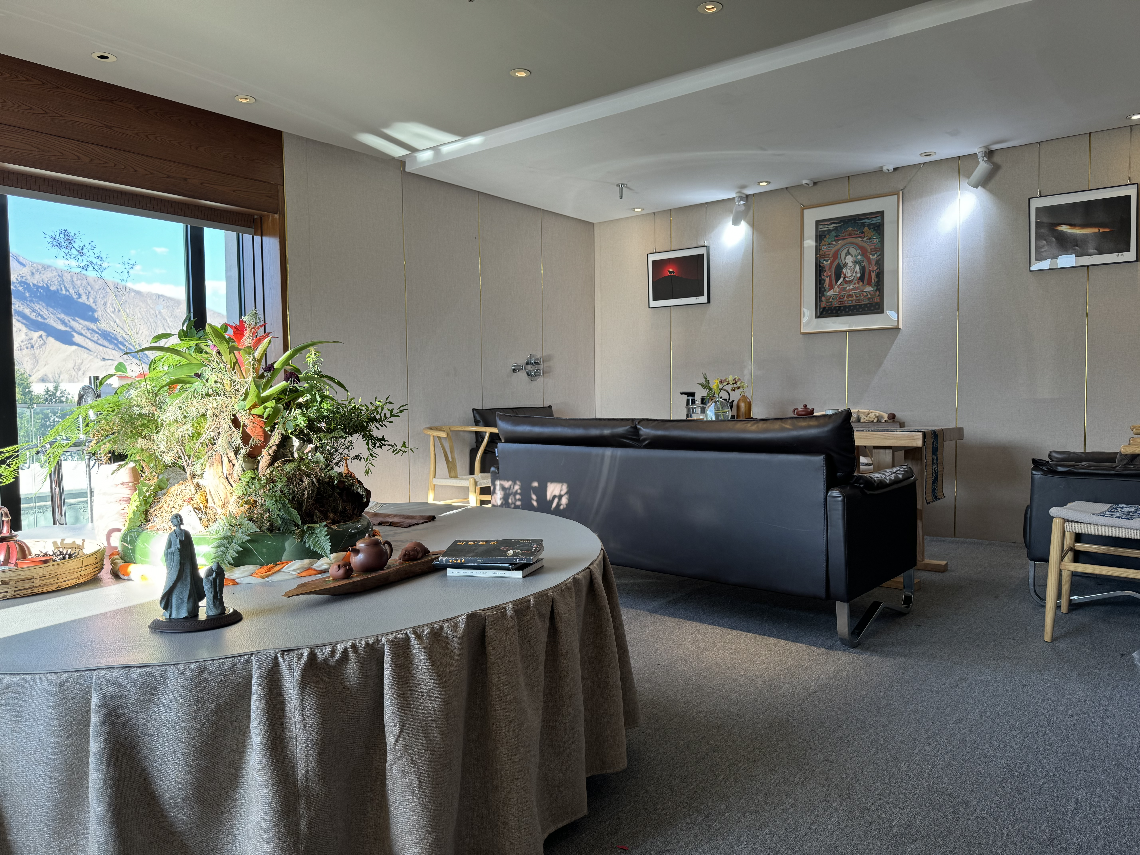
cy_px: 428
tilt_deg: -2.7
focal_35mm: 24
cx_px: 570
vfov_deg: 56.8
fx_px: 790
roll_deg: +0.5
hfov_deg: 71.6
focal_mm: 6.76
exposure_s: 1/100
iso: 64
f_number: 1.78
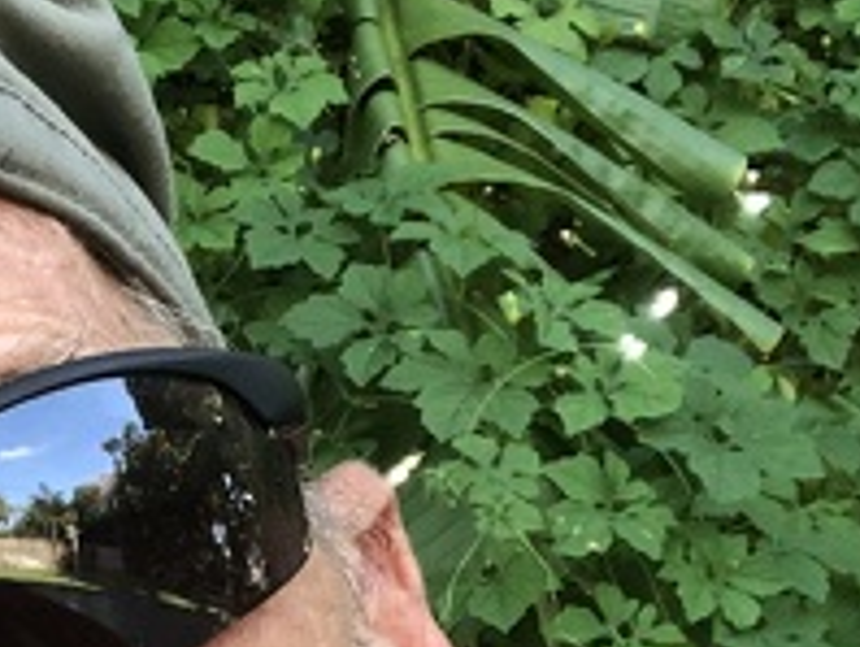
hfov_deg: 16.8
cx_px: -104
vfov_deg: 12.9
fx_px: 2811
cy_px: 716
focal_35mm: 113
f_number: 2.2
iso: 64
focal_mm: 2.87
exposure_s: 1/120
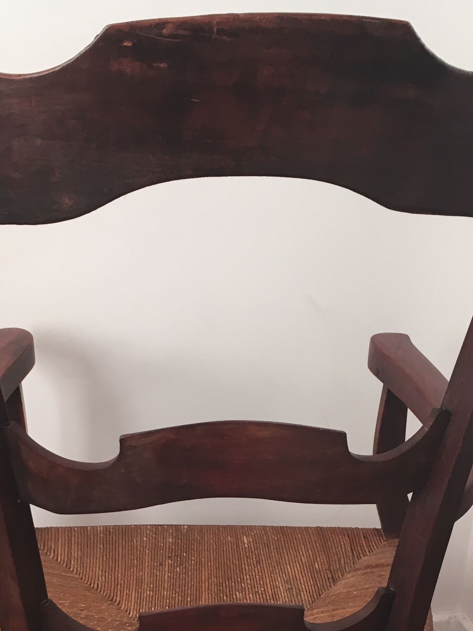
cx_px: 215
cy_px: 561
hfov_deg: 24.4
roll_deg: +1.5
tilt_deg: -32.1
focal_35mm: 60
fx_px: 1093
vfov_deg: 30.8
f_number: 2.2
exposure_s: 1/33
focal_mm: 4.15
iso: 32
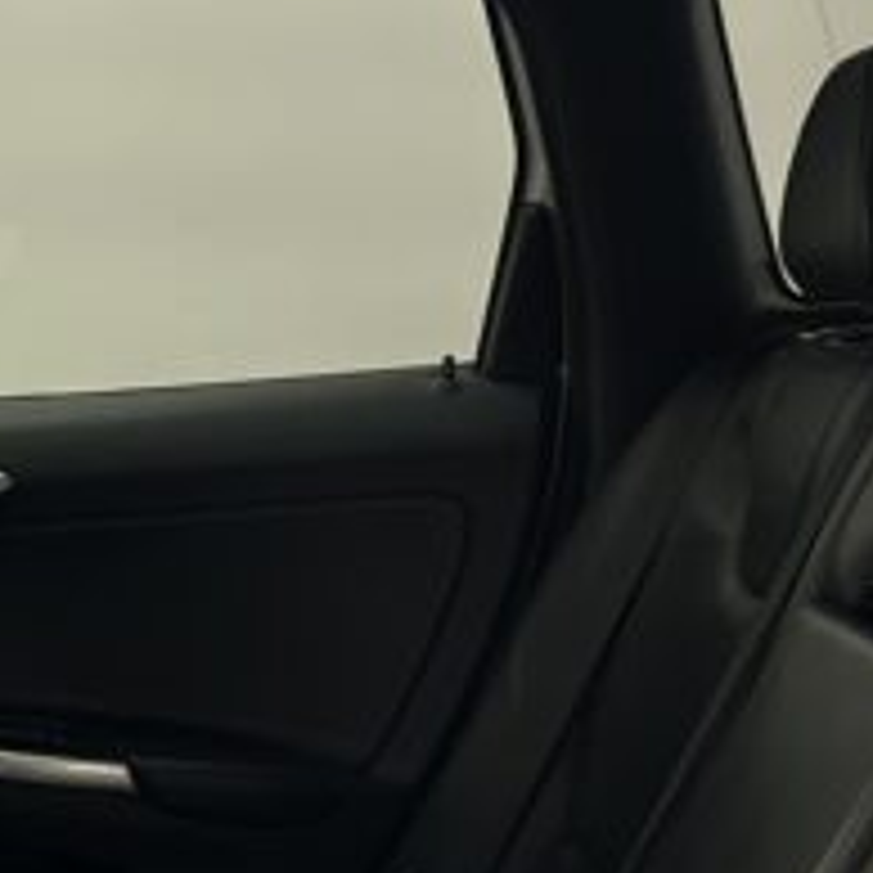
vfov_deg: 17.2
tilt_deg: -17.7
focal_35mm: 95
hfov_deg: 18.0
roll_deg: -1.8
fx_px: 2711
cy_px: 1125
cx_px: 68
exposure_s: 1/33
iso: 640
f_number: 1.5
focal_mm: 5.7
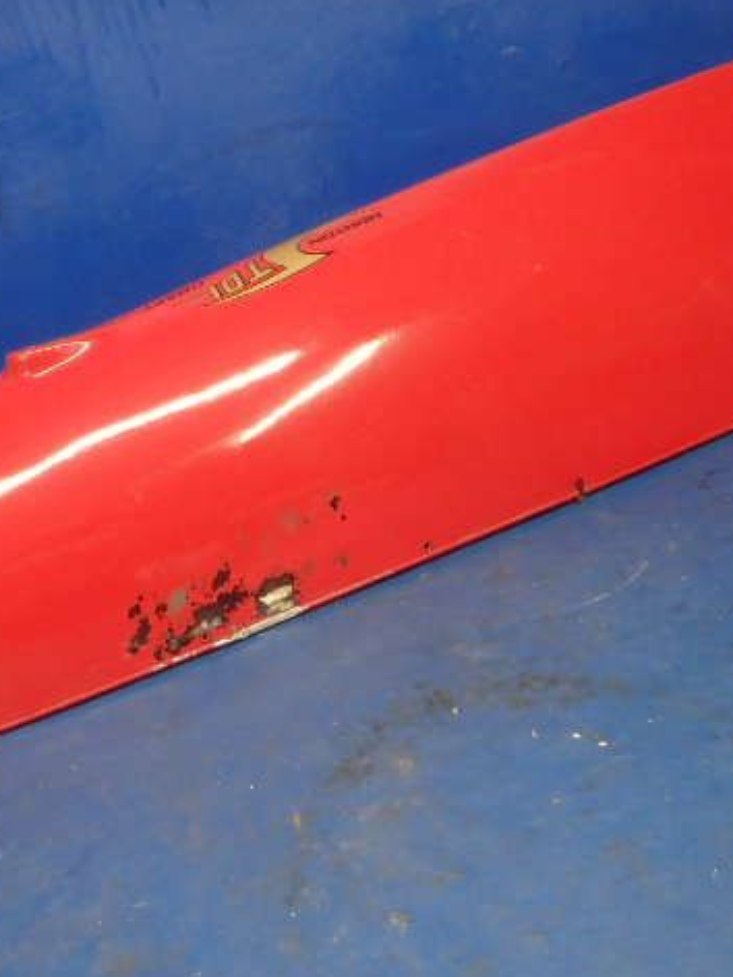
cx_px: 267
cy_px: 491
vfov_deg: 49.0
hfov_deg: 37.5
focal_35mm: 38
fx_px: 1073
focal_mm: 5
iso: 640
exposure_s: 1/30
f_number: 3.9
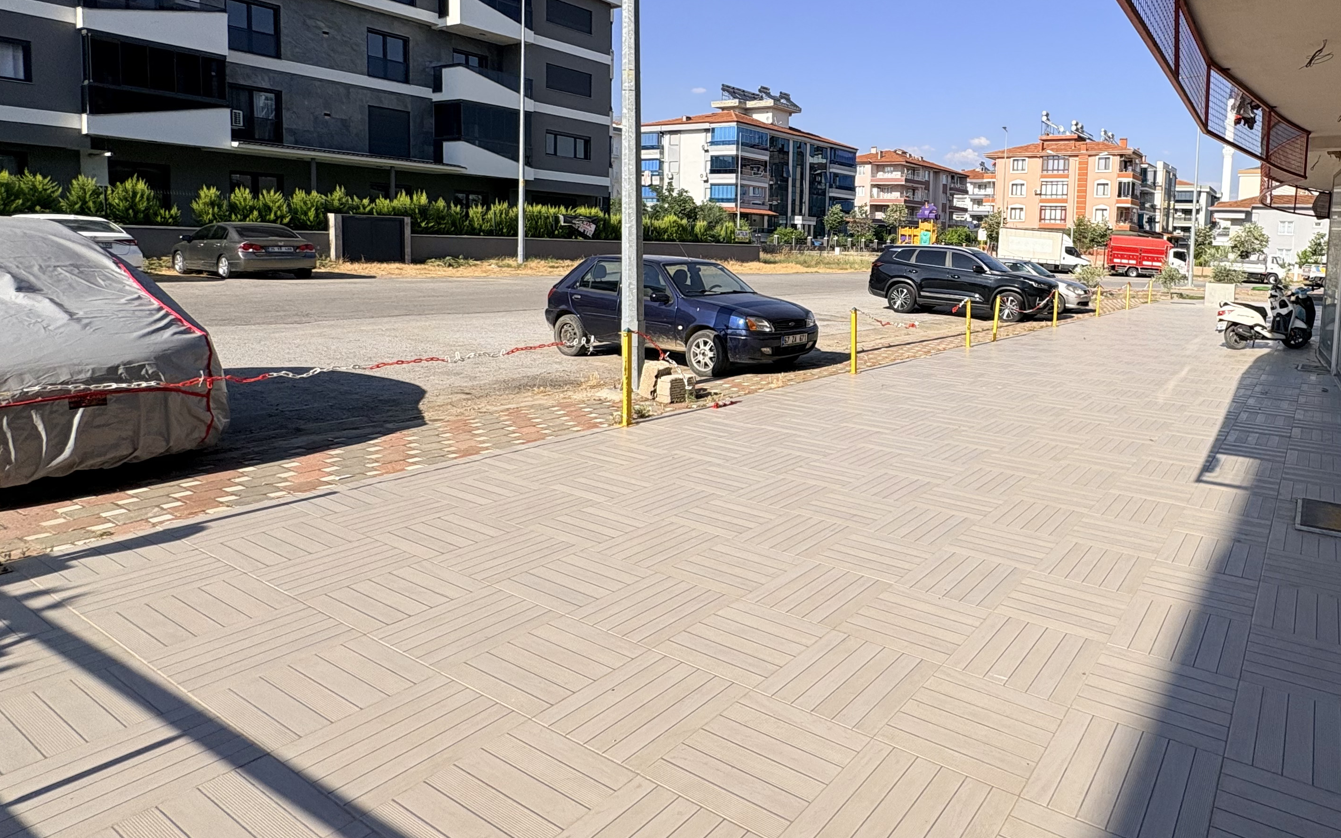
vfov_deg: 56.5
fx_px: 768
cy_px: 306
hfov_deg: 79.0
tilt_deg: -3.5
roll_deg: -1.2
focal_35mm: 21
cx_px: 916
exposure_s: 1/2083
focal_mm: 2.22
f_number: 2.2
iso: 40
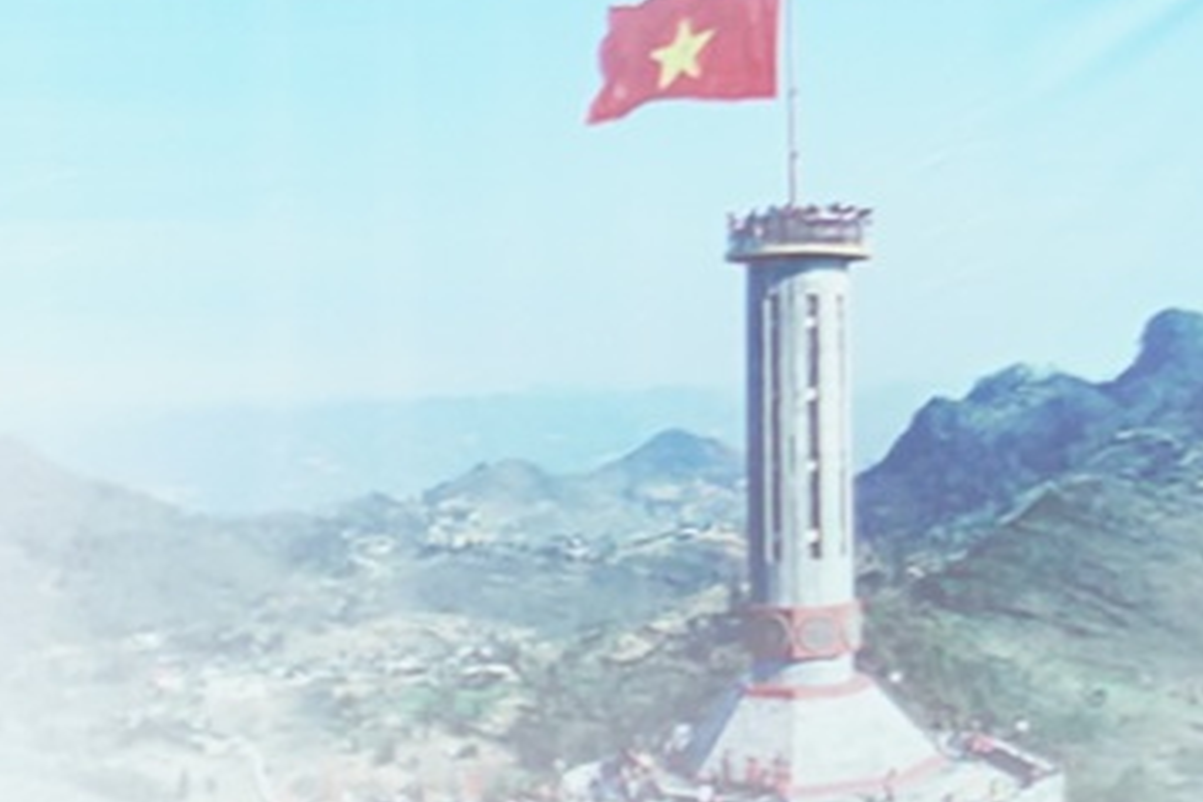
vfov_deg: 6.0
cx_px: -2133
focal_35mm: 215
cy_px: 2339
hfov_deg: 8.4
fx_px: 7184
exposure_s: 1/50
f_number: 5.6
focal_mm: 20
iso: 100
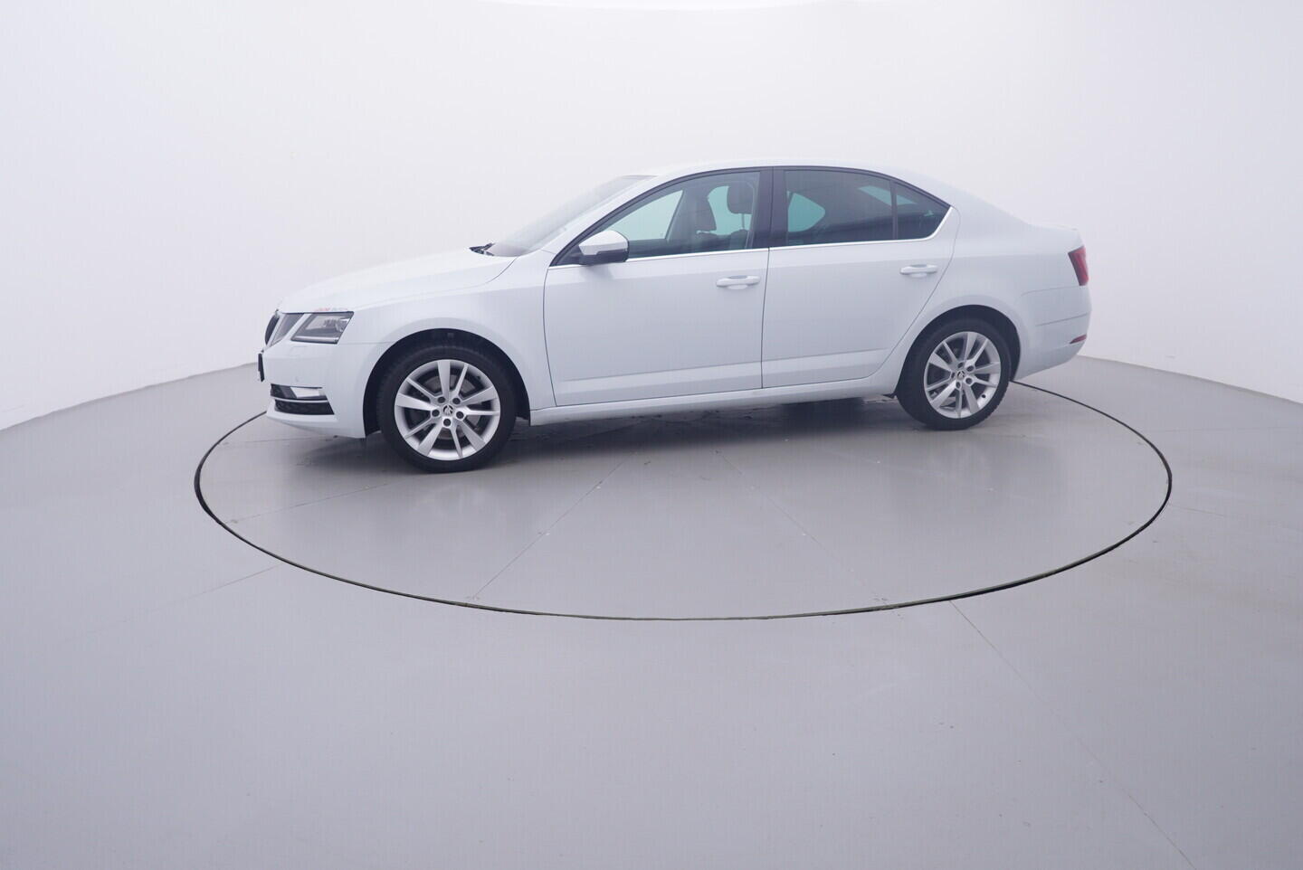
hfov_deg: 77.3
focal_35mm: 22
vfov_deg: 56.2
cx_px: 652
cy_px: 435
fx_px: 815
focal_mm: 15
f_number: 5
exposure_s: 1/80
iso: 200
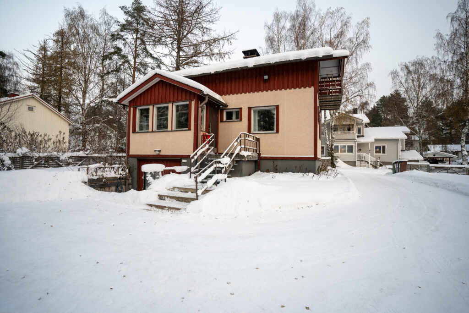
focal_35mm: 17
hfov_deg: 93.3
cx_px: 234
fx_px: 221
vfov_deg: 70.5
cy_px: 156
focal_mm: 17
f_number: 5.6
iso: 400
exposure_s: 1/60
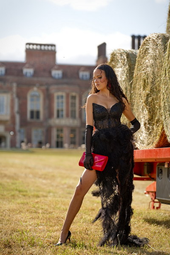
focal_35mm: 95
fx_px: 673
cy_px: 128
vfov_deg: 21.5
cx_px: 85
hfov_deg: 14.4
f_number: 2.8
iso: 100
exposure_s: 1/1250
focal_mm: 95
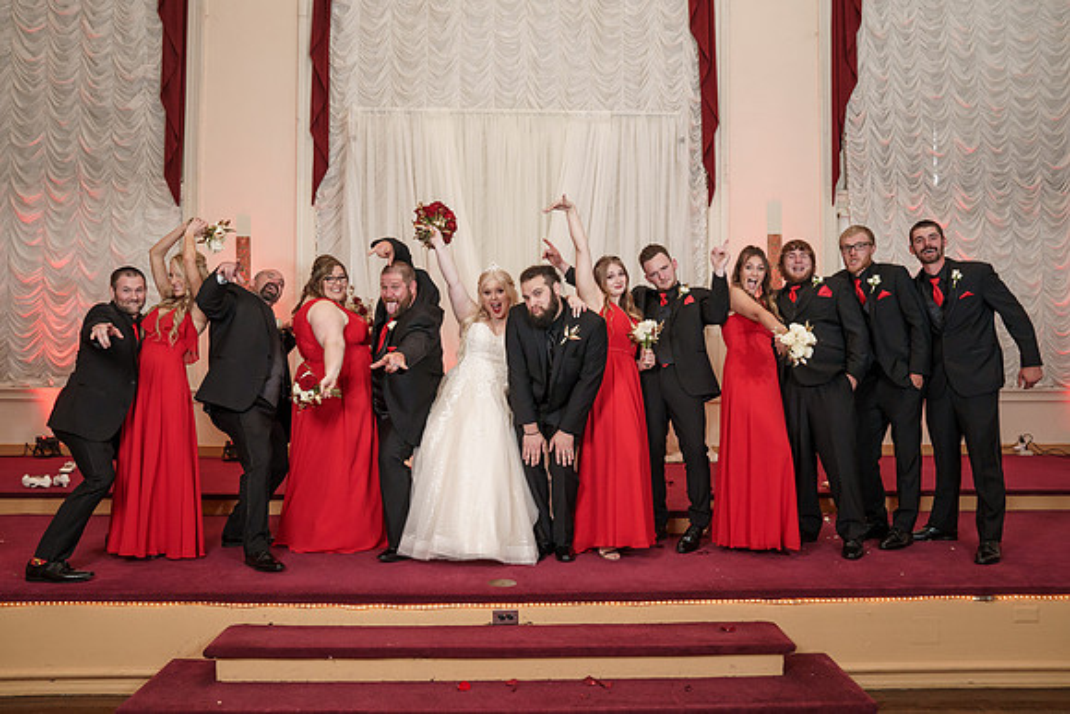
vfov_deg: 45.7
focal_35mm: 29
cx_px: 535
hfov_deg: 64.5
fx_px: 848
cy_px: 357
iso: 2000
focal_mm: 28
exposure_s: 1/160
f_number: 4
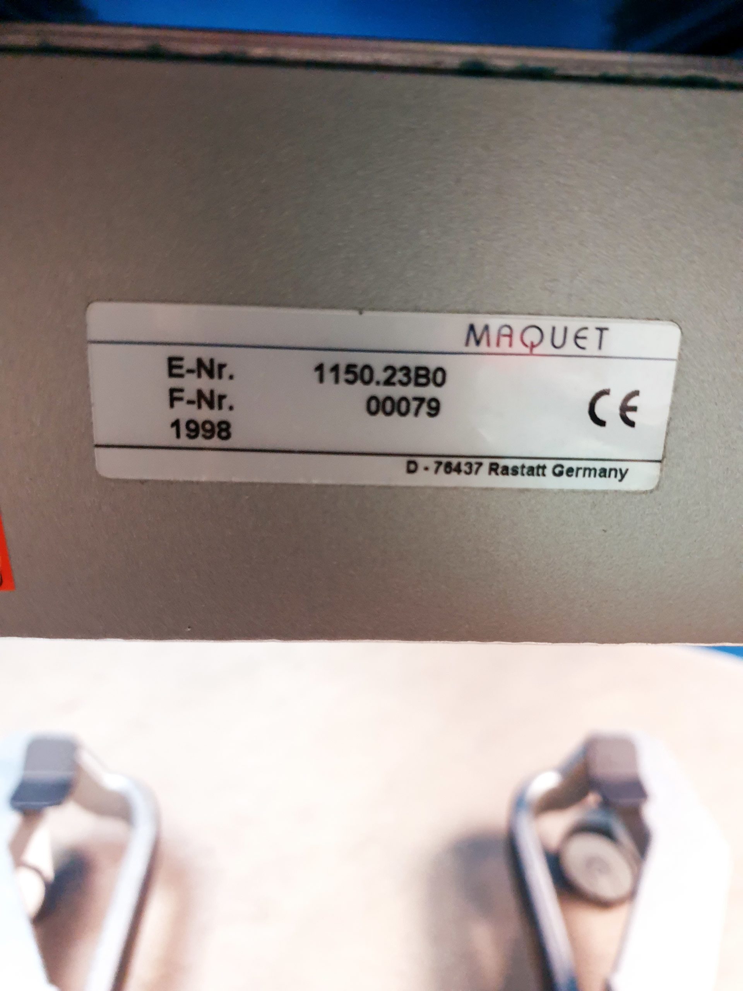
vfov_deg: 67.3
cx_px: 372
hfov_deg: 53.1
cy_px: 496
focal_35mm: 26
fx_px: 744
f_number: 1.5
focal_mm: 4.3
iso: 320
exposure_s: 1/25
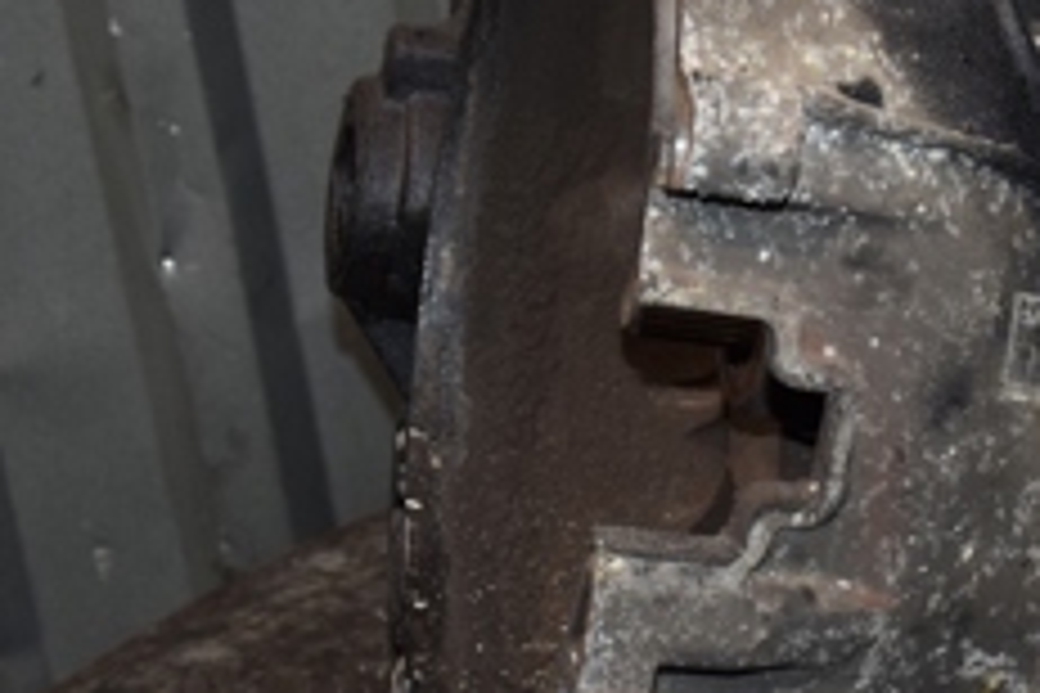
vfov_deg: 10.3
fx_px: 3842
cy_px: 351
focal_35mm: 133
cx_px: 972
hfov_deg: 15.2
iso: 800
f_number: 5
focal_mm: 32
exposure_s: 1/60
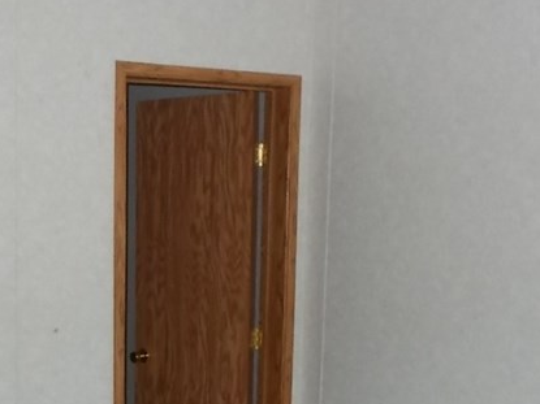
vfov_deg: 19.5
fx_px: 1154
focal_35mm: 74
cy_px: 361
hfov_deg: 25.9
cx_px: 117
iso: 220
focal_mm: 5.3
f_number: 3.4
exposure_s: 1/25
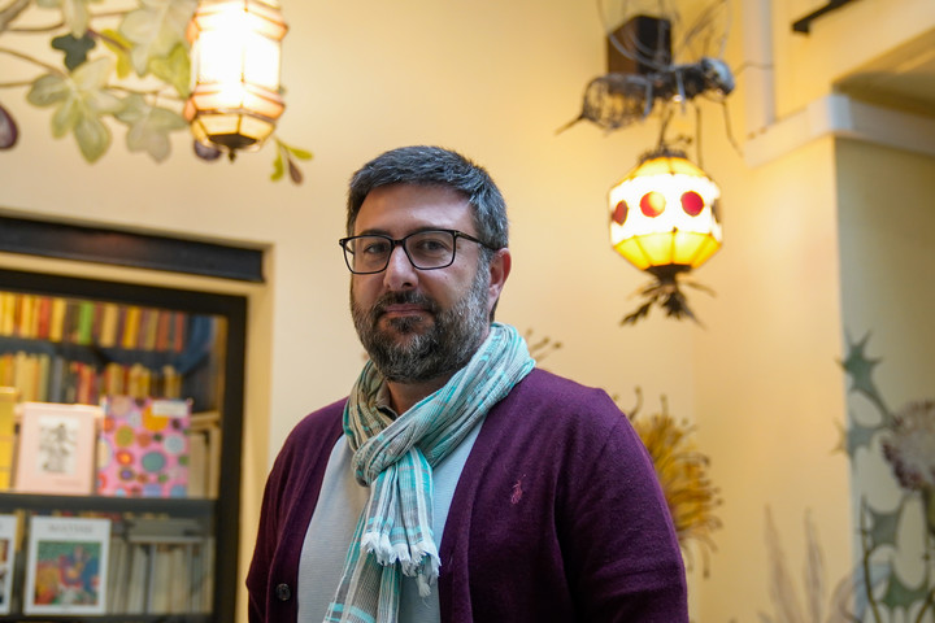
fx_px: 1350
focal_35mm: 52
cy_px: 312
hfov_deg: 38.2
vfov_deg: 26.0
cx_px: 468
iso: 1600
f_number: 2.8
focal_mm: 35
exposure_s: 1/125
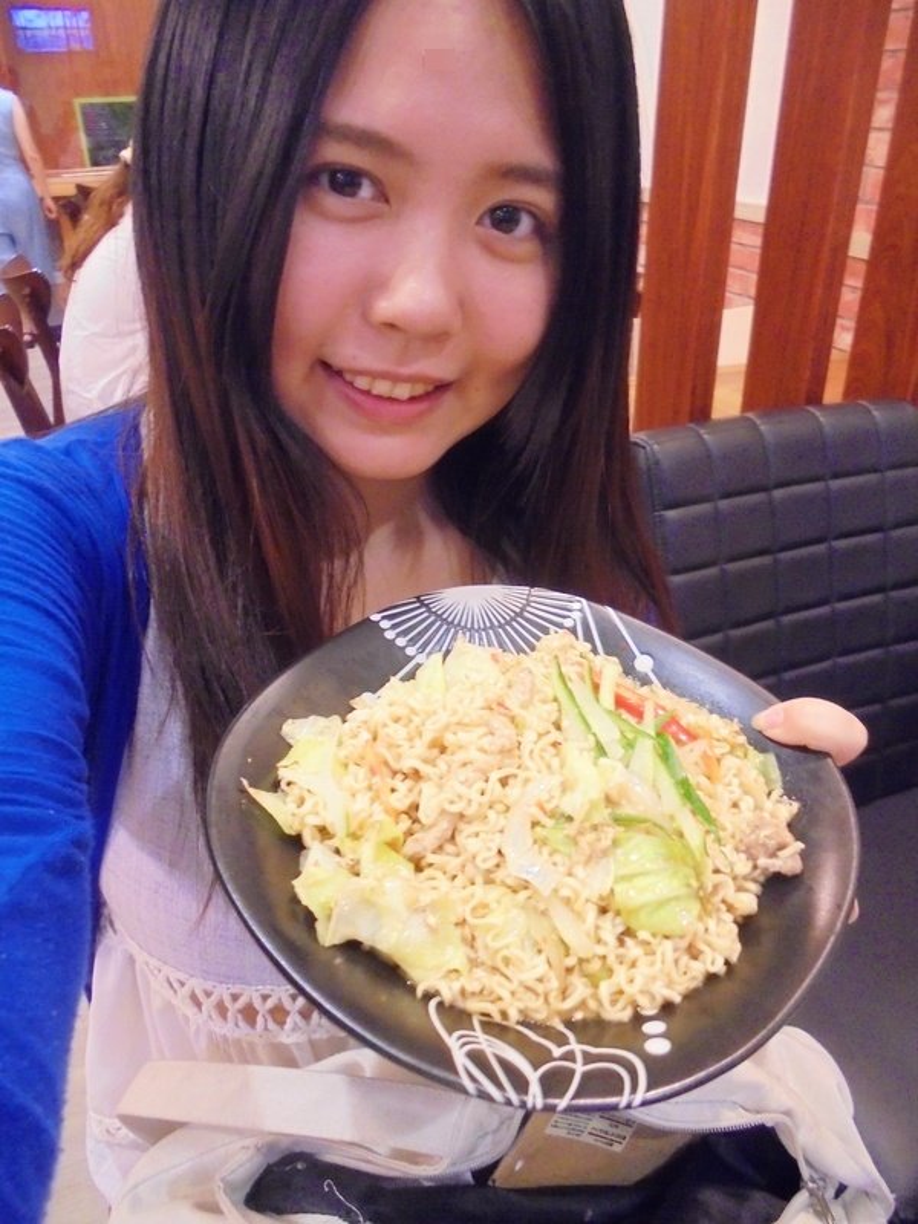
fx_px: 919
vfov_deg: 67.3
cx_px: 459
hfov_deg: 53.1
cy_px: 612
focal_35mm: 26
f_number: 3.5
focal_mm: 4.6
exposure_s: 1/6
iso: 400
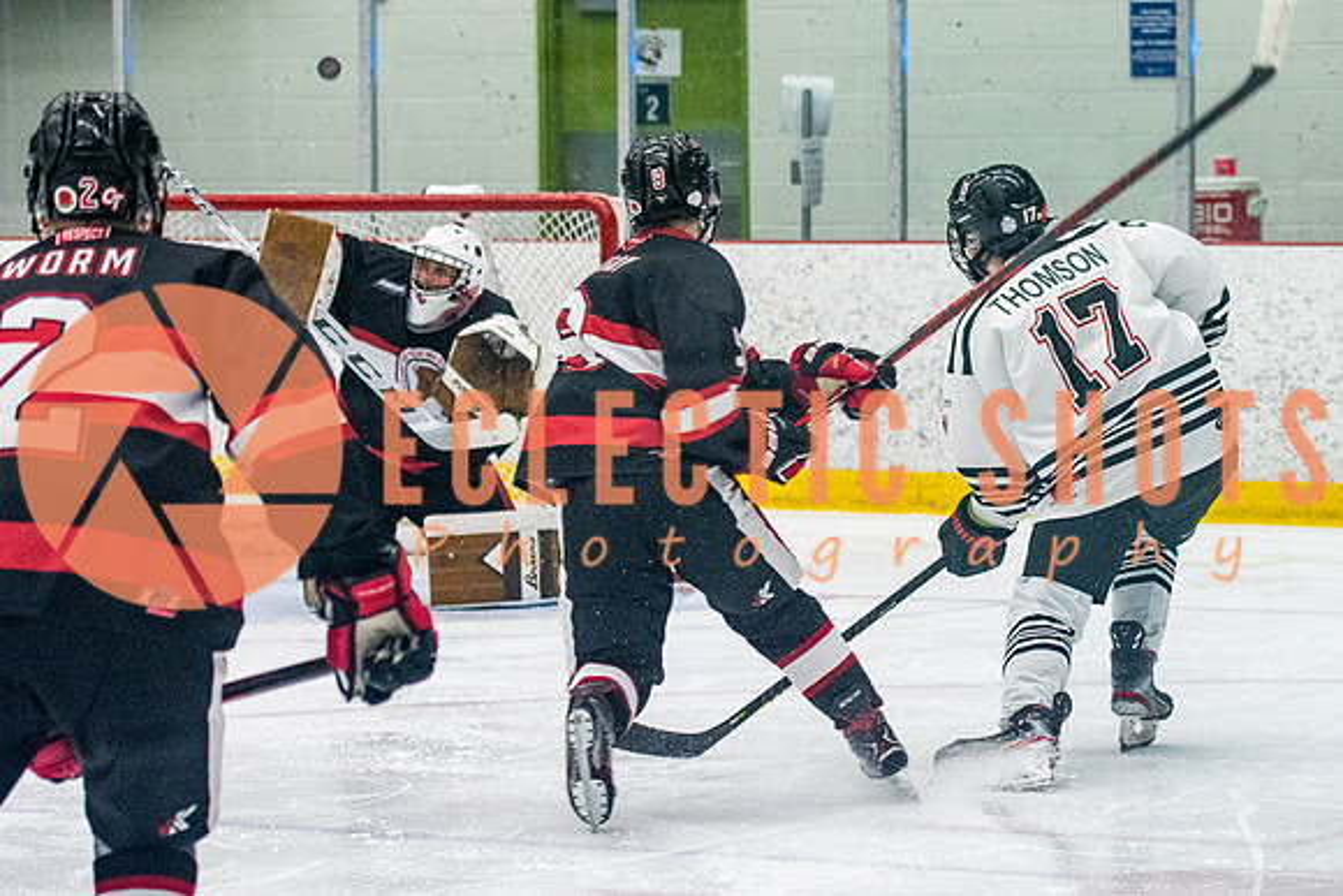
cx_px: 1056
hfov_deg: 12.1
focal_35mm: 169
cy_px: 387
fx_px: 6302
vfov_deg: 8.1
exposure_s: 1/400
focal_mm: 70
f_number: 2.8
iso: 1000
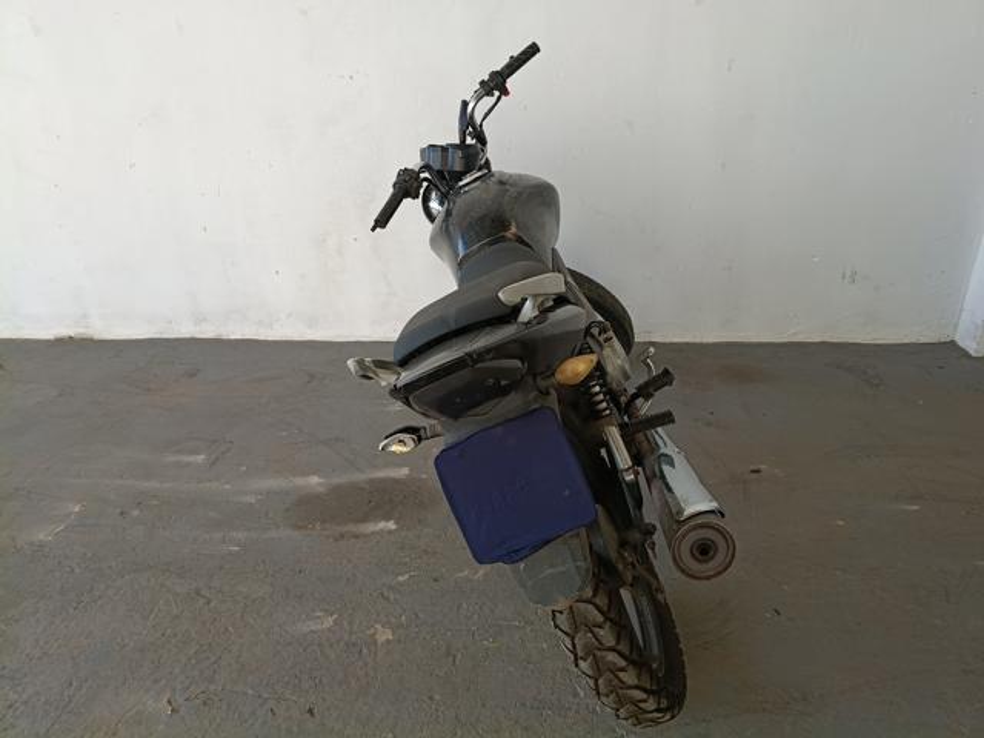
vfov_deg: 53.1
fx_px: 739
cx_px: 492
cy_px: 369
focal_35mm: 26
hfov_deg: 67.3
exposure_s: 1/231
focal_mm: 4.81
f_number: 1.8
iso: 145
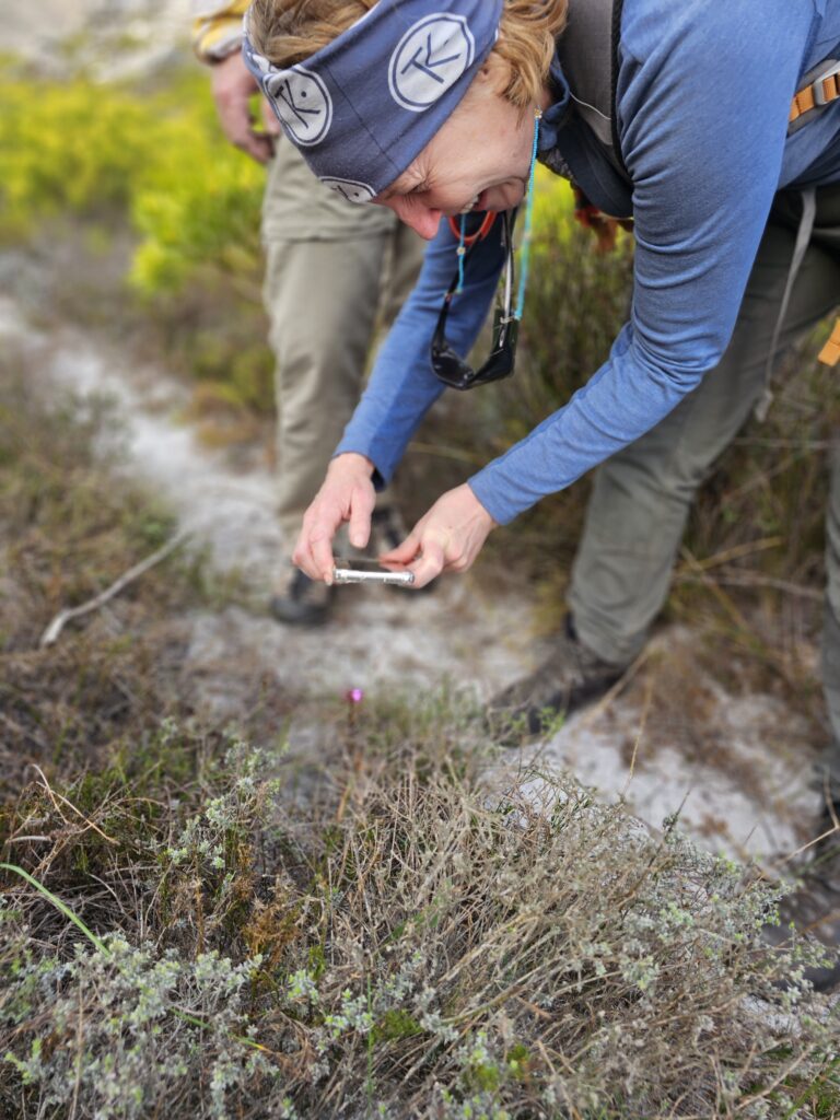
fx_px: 744
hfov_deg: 58.9
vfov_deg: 73.9
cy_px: 560
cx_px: 420
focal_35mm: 23
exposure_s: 1/100
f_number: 1.7
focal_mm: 6.3
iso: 12
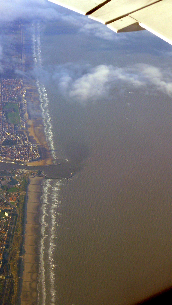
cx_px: -24
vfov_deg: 17.9
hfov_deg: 10.0
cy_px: 152
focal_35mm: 120
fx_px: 973
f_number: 5.6
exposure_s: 1/250
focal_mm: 17.3
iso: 100
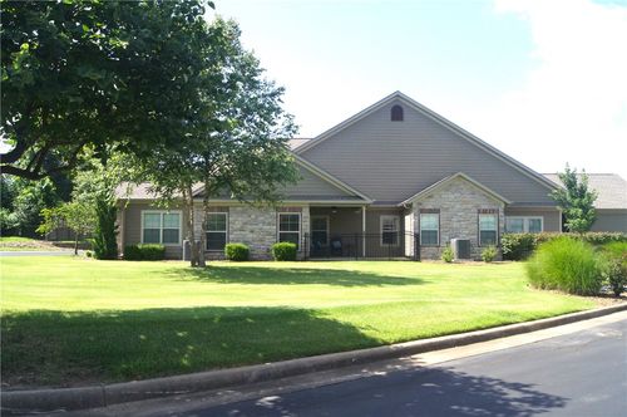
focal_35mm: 30
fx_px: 522
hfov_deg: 62.0
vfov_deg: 43.5
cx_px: 314
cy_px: 208
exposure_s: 1/640
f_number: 10
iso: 800
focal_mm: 20
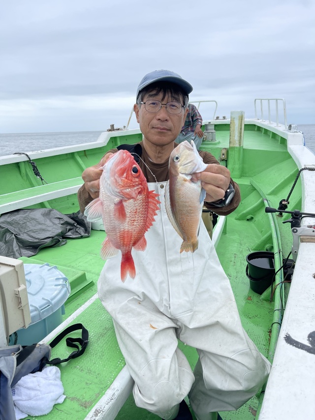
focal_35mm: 25
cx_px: 158
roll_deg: +1.9
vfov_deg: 69.4
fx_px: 303
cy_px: 210
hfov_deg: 54.9
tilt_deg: -14.4
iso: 32
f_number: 1.6
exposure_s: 1/2083
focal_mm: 5.1
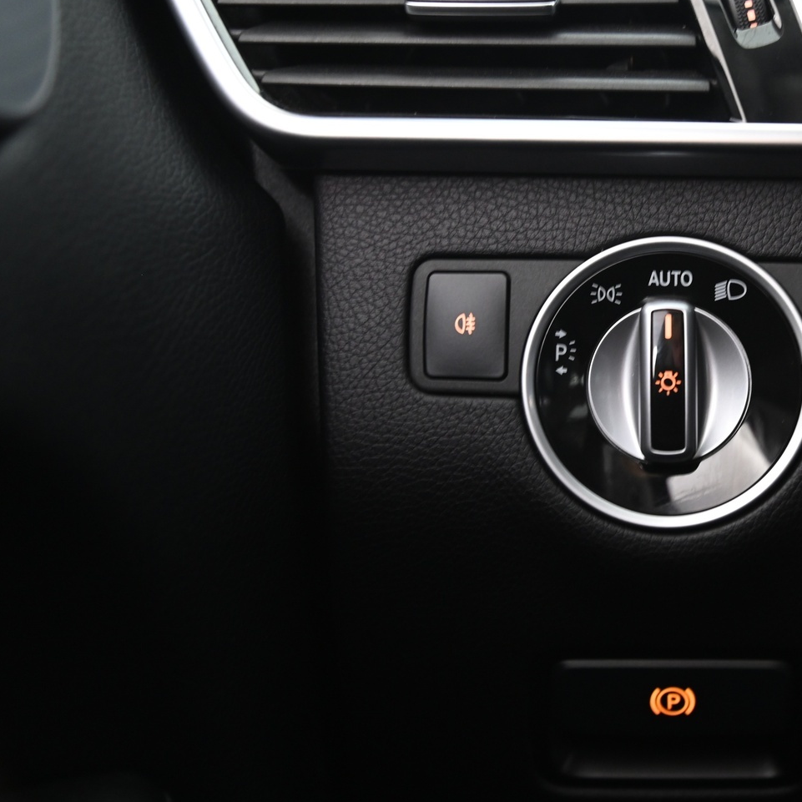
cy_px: 360
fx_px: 1730
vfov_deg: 26.1
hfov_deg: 25.7
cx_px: 632
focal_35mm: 66
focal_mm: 46
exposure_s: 1/6
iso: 2000
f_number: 4
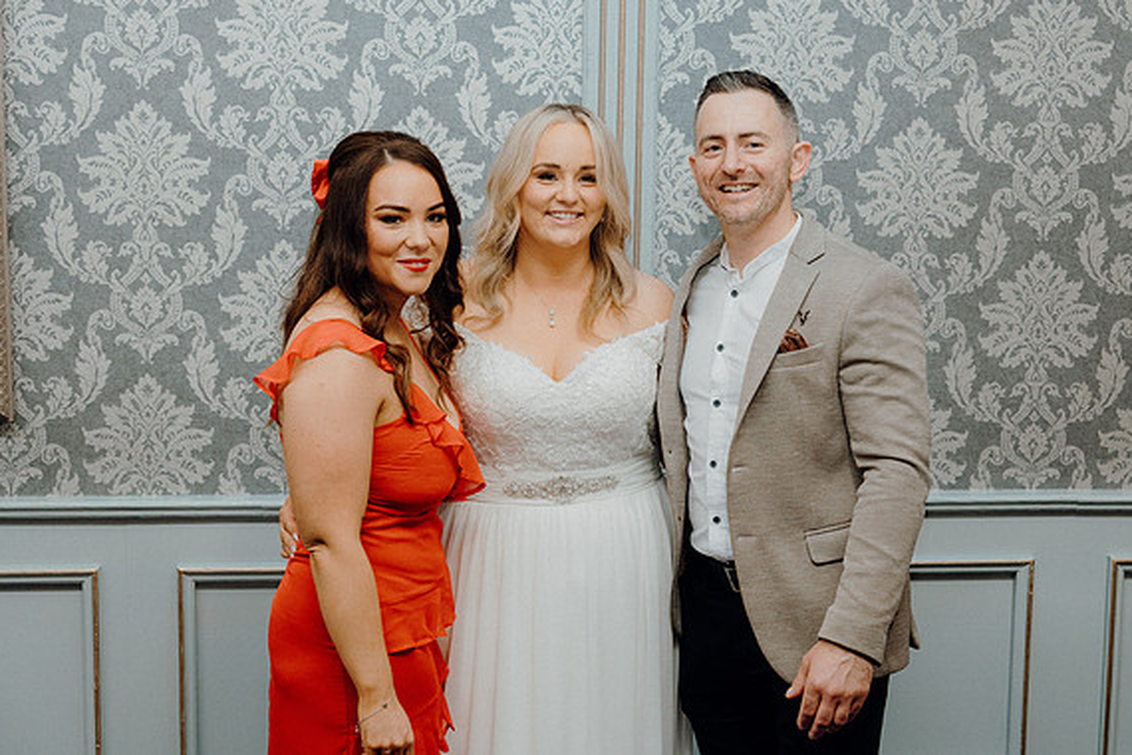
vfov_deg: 23.4
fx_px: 1824
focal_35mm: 58
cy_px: 373
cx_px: 570
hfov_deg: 34.5
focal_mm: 57
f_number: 5
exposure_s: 1/160
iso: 2500
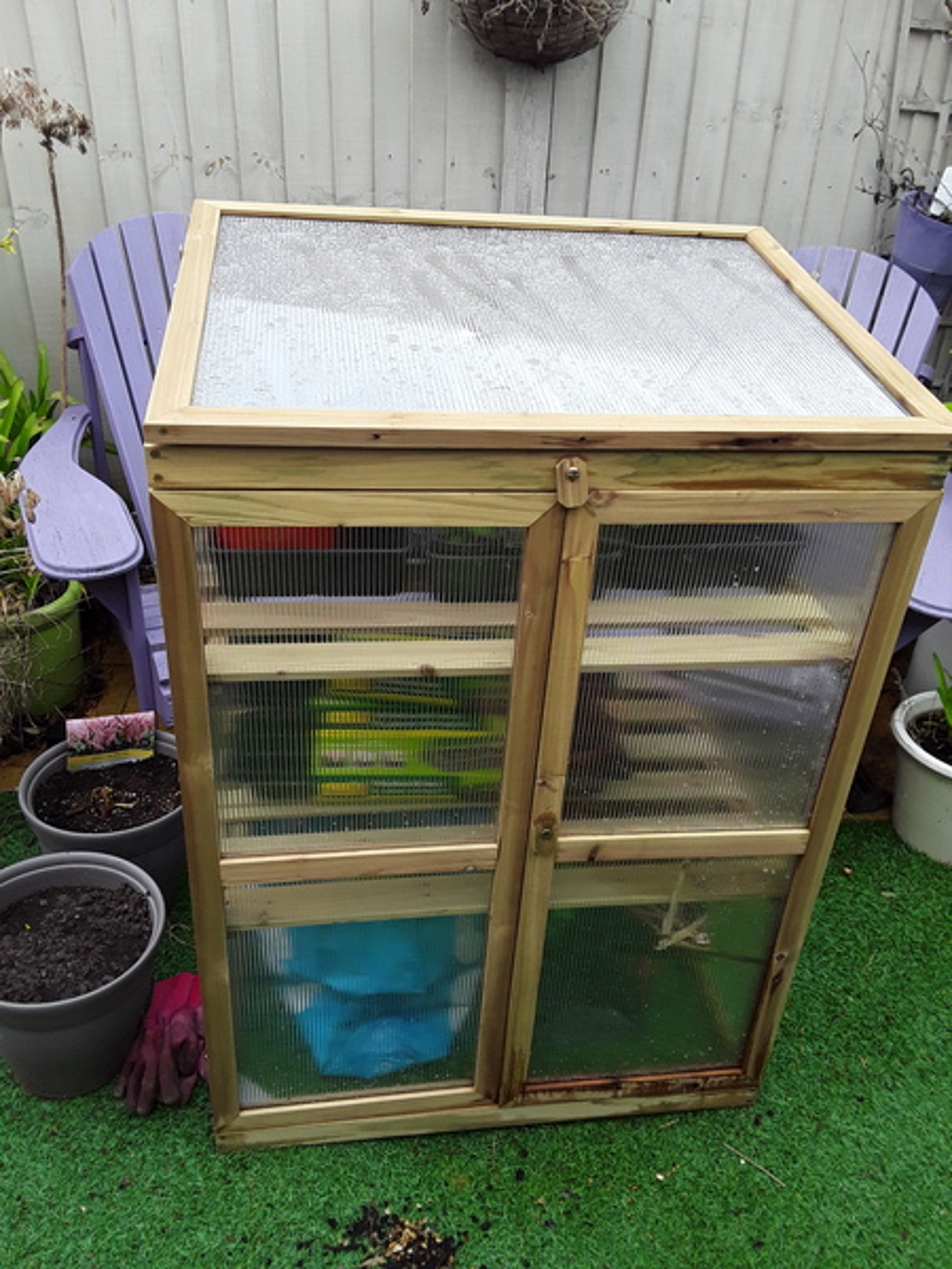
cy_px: 634
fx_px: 990
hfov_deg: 51.4
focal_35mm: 27
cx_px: 476
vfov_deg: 65.3
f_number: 1.9
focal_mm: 2.91
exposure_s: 1/293
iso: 40
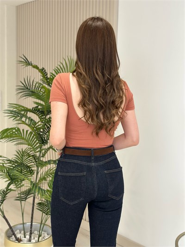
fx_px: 342
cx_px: 92
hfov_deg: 30.3
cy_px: 124
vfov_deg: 39.6
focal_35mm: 48
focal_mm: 6.86
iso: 80
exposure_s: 1/235
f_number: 1.78
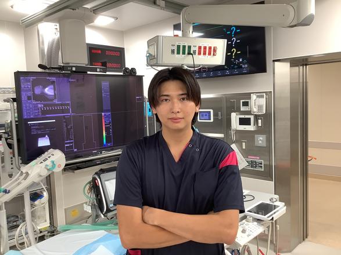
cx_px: 170
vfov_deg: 45.4
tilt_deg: -5.4
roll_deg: +2.4
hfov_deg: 58.4
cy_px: 128
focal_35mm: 31
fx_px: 305
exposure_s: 1/50
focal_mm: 3.3
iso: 100
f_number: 2.4
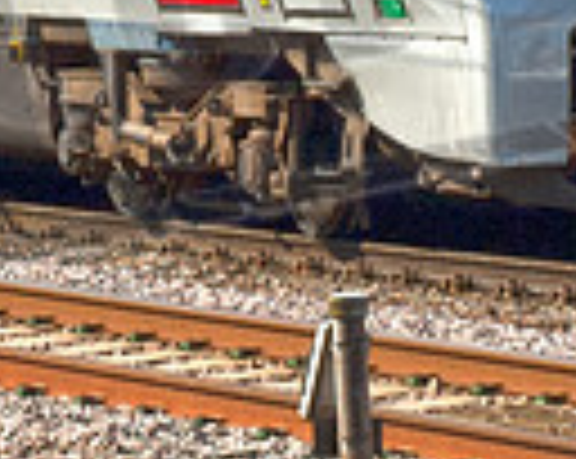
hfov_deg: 6.9
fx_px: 4783
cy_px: -207
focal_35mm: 281
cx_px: 248
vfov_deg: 5.4
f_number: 8
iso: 200
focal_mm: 44
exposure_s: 1/250
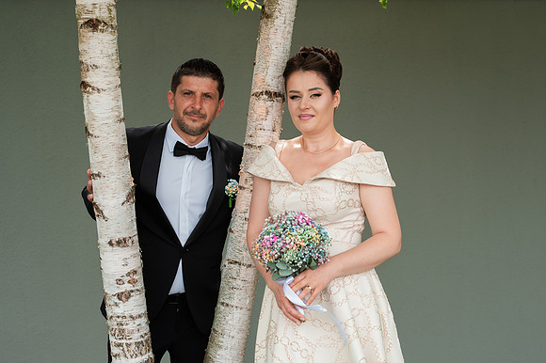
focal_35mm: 61
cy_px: 169
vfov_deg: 22.3
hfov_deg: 33.0
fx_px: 922
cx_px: 300
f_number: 4
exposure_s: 1/250
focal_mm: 54
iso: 200
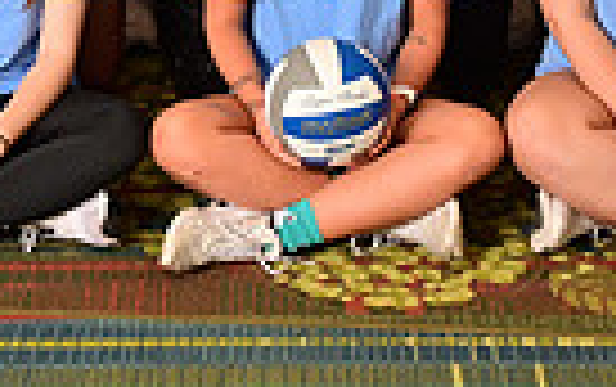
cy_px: -342
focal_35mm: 138
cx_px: 328
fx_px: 2320
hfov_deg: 15.1
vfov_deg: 9.1
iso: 400
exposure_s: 1/125
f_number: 10
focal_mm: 32
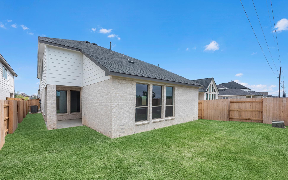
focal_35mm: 15
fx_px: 118
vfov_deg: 74.7
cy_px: 96
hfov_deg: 101.4
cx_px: 149
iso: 100
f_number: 9
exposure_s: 1/250
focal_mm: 14
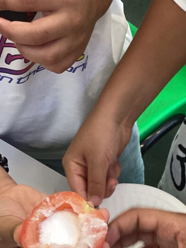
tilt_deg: -63.3
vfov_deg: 26.2
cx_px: 166
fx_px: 508
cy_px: 238
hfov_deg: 20.3
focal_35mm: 71
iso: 80
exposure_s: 1/50
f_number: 2.4
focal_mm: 3.3
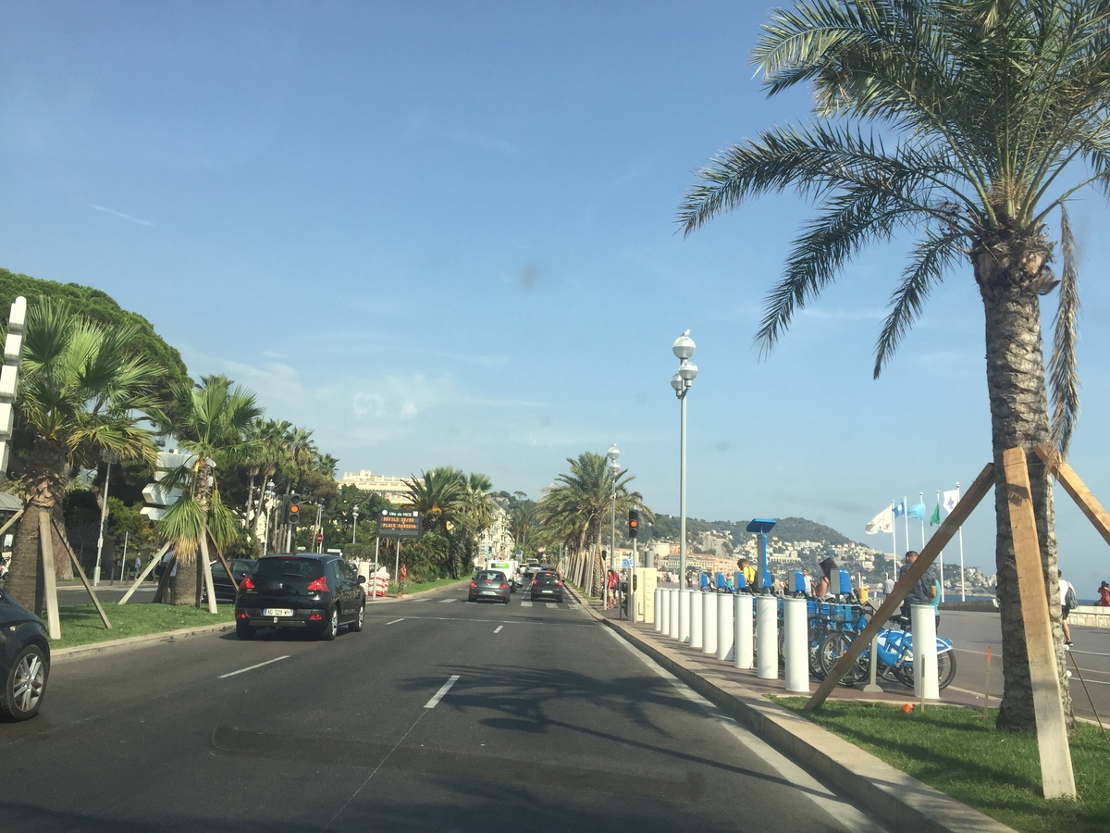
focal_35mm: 29
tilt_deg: +4.5
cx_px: 555
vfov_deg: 48.2
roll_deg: -3.0
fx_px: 930
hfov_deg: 61.7
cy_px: 416
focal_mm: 4.15
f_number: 2.2
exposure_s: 1/1276
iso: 32
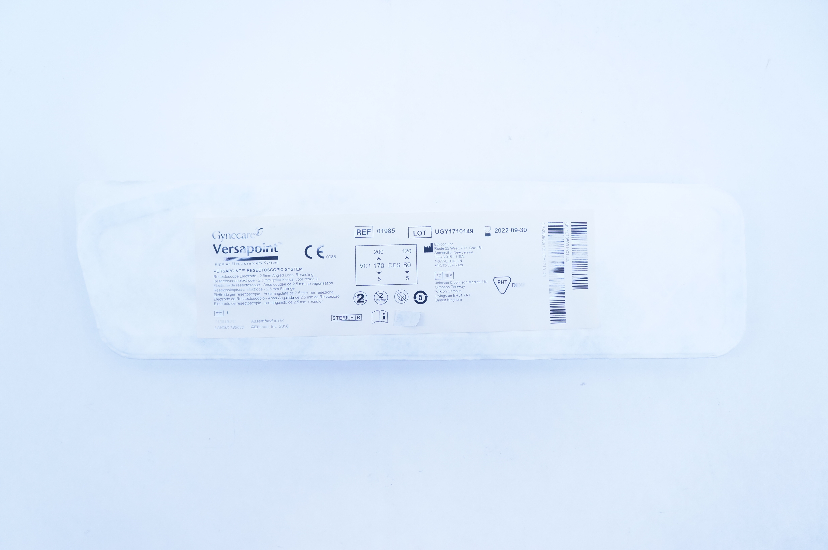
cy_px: 275
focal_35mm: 28
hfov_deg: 64.6
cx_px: 414
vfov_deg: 45.6
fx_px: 655
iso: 800
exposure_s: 1/125
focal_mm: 19
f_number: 5.6
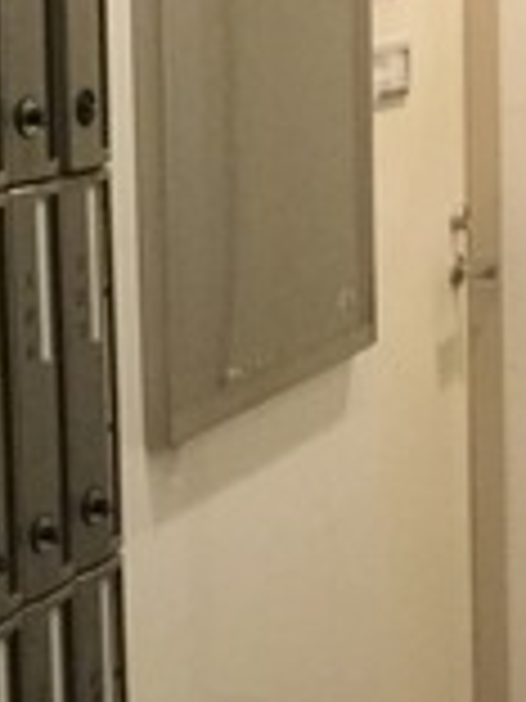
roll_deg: +1.2
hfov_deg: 12.4
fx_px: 2411
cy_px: 212
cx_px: 162
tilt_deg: -6.8
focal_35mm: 119
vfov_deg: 16.5
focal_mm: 3.3
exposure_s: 1/15
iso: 320
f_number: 2.4
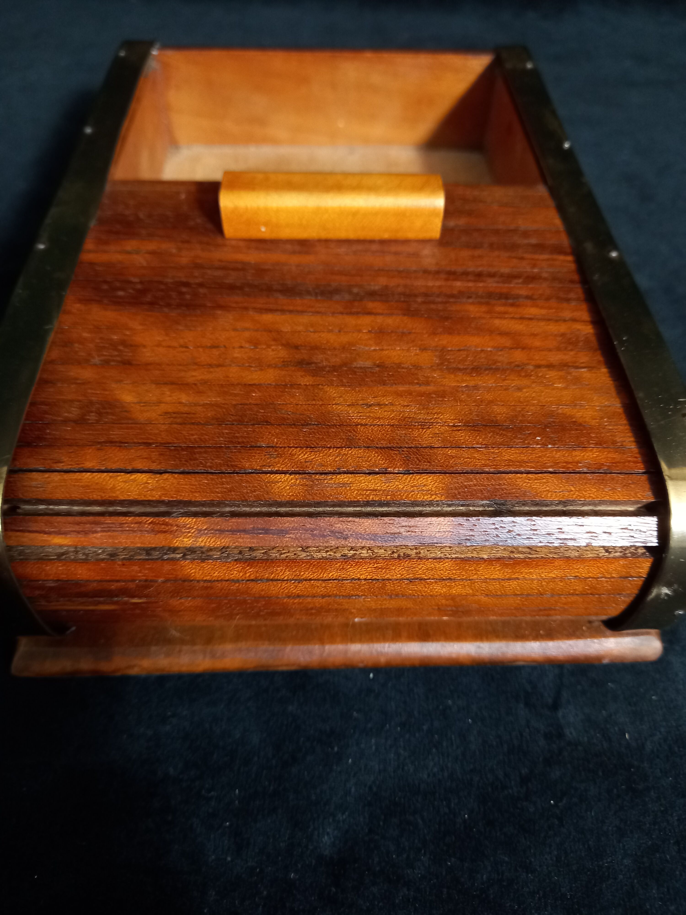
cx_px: 343
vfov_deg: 69.4
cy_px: 458
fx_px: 661
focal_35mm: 25
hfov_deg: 54.9
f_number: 2
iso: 400
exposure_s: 1/33.3
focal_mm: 4.6
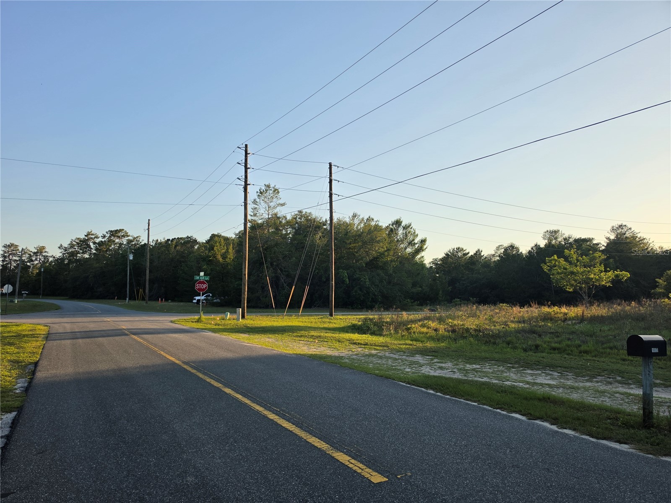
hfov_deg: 73.9
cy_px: 252
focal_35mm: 23
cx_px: 336
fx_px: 446
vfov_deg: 58.9
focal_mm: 6.5
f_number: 1.4
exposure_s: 1/3455
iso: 64
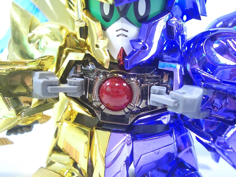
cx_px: 117
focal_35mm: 41
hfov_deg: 45.8
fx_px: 280
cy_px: 99
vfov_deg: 35.1
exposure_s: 1/13
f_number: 2.6
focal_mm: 5.8
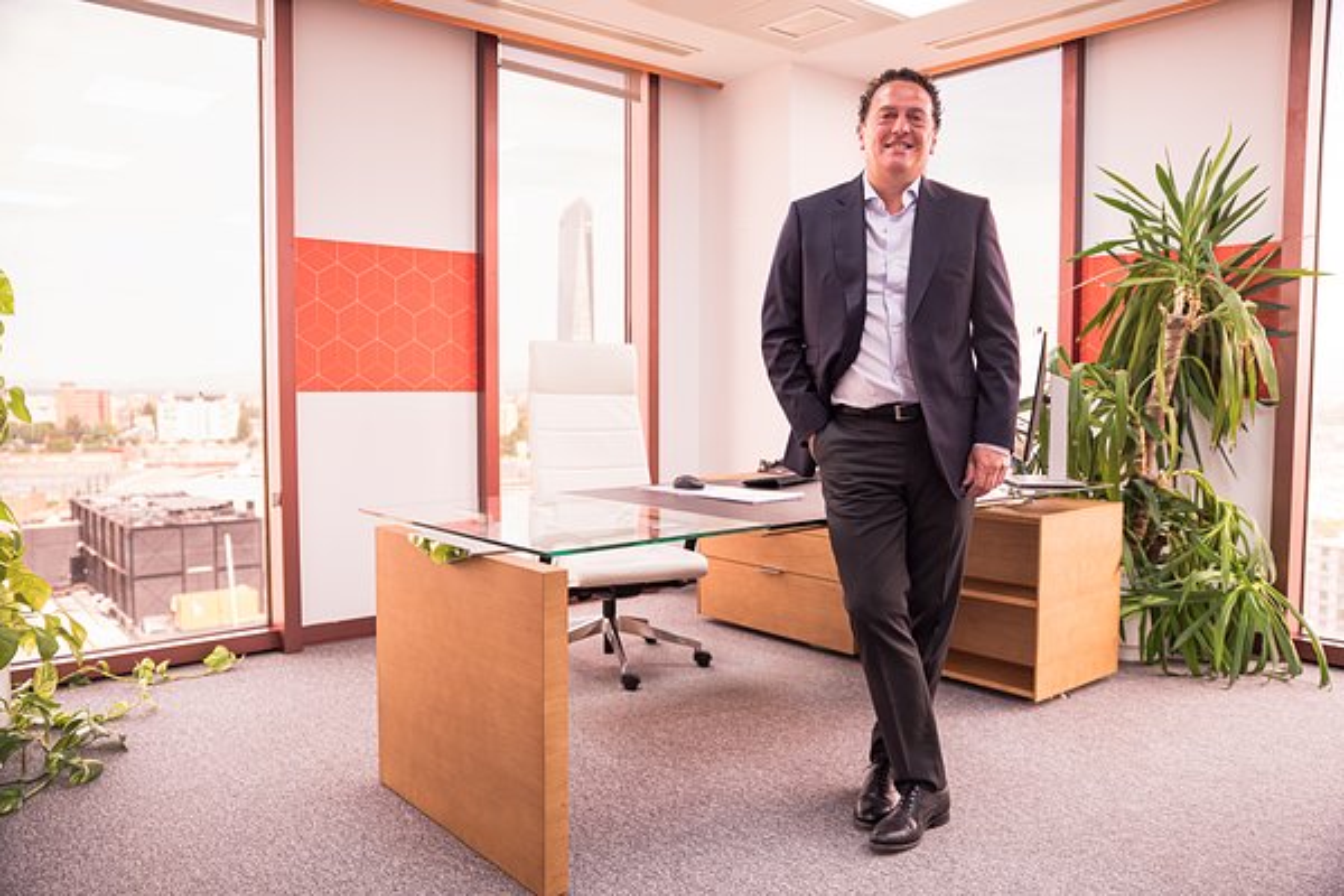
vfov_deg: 45.0
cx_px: 672
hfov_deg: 63.7
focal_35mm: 29
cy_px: 448
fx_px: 1083
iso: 400
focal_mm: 29
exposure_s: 1/250
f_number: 2.8
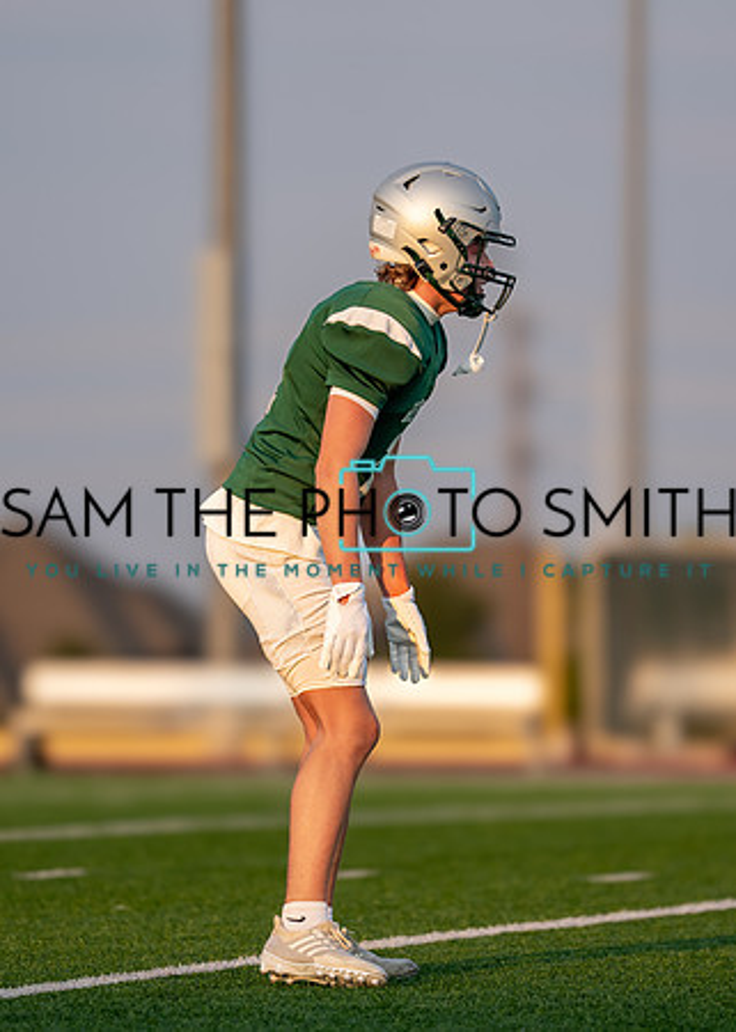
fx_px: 7059
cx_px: 374
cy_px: 516
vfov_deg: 8.4
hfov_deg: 6.0
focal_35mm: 241
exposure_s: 1/2500
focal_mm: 160
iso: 400
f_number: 2.8
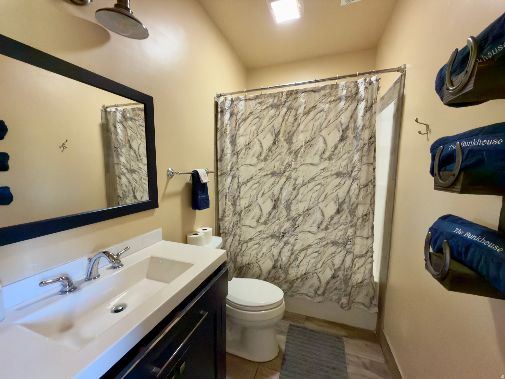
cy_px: 190
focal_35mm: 14
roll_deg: -0.4
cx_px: 252
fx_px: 204
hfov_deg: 102.1
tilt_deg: -5.4
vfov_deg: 85.7
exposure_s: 1/30
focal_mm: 2.22
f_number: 2.2
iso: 320
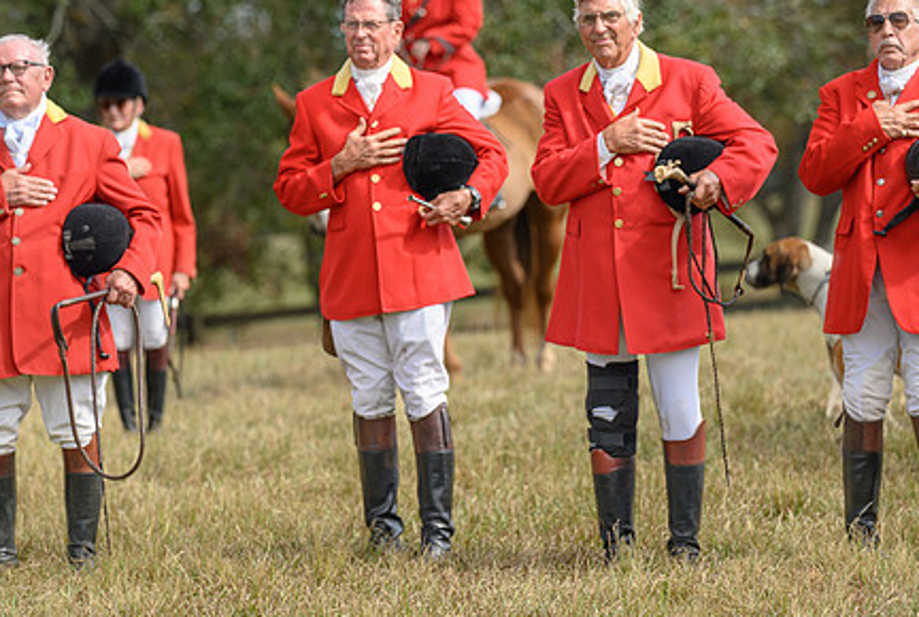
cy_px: 293
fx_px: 7546
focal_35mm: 295
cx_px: 412
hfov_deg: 7.0
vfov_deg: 4.7
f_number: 4.5
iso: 200
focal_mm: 200
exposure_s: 1/500
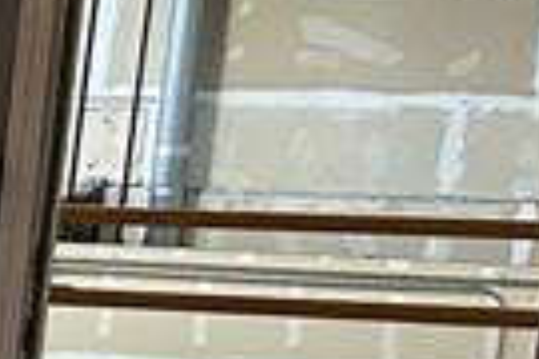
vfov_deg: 7.1
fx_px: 2830
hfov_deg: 7.9
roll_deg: +0.3
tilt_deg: -11.0
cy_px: 606
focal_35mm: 189
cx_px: -1481
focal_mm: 6.86
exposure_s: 1/60
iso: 500
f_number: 1.78
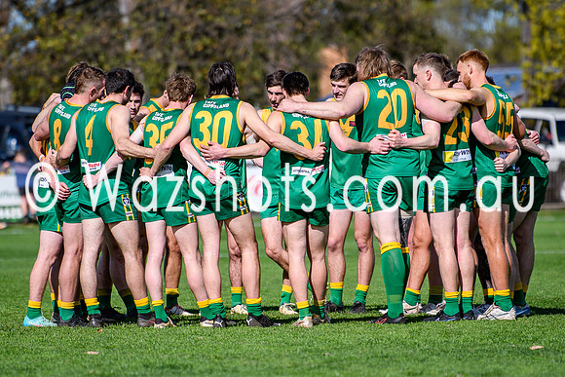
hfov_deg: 5.0
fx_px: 6458
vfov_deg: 3.3
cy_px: 224
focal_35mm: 411
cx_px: 275
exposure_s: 1/3200
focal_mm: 200
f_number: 2.8
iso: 140
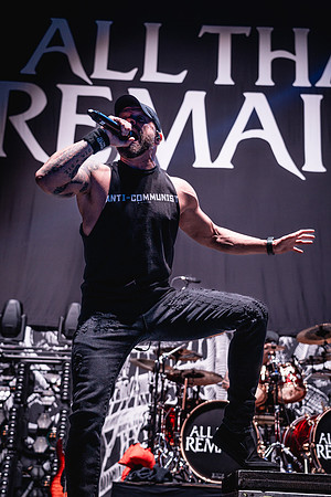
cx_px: 166
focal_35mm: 41
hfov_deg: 32.6
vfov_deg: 47.4
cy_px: 248
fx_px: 565
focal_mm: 41
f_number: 4
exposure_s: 1/200
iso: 1600
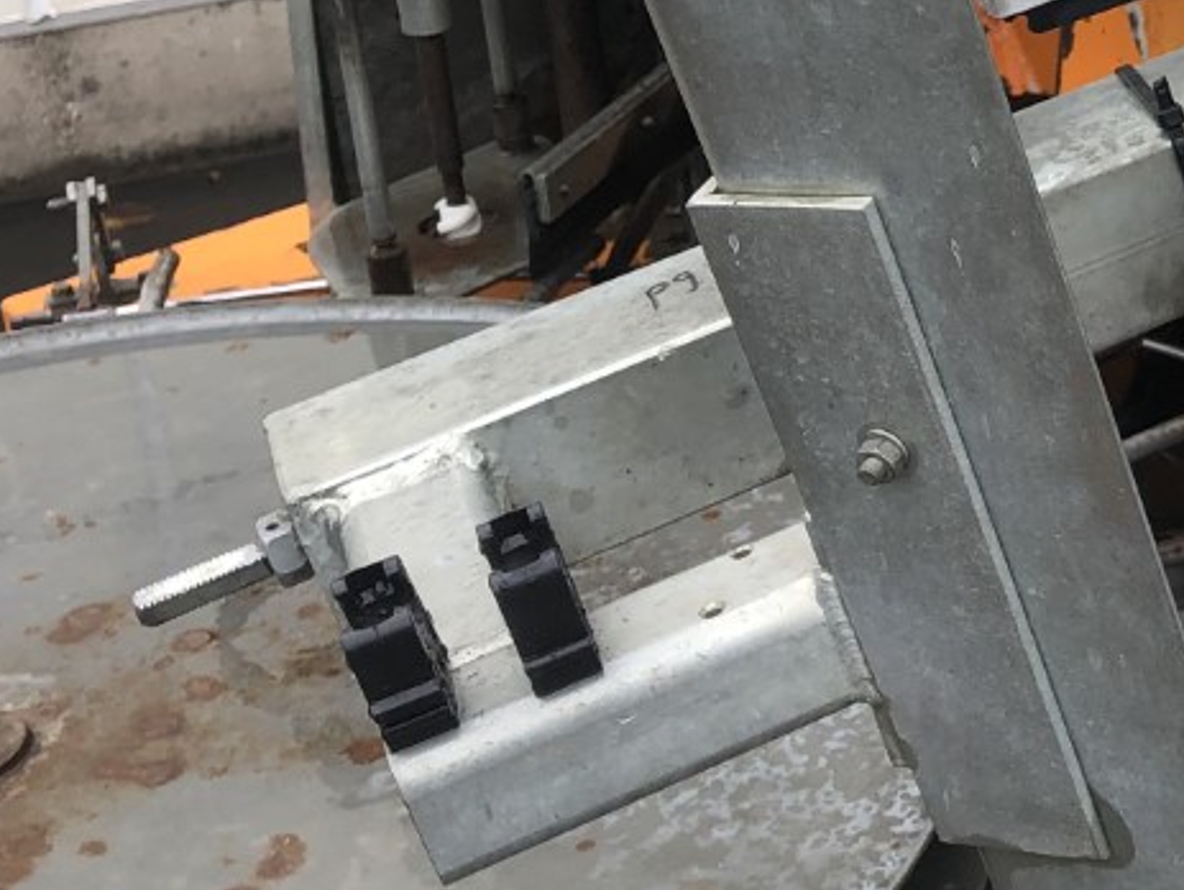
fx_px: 2978
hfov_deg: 20.5
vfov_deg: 16.7
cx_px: 1557
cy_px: 23
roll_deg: +0.7
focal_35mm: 87
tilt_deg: -21.3
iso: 20
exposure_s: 1/291
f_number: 1.8
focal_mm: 4
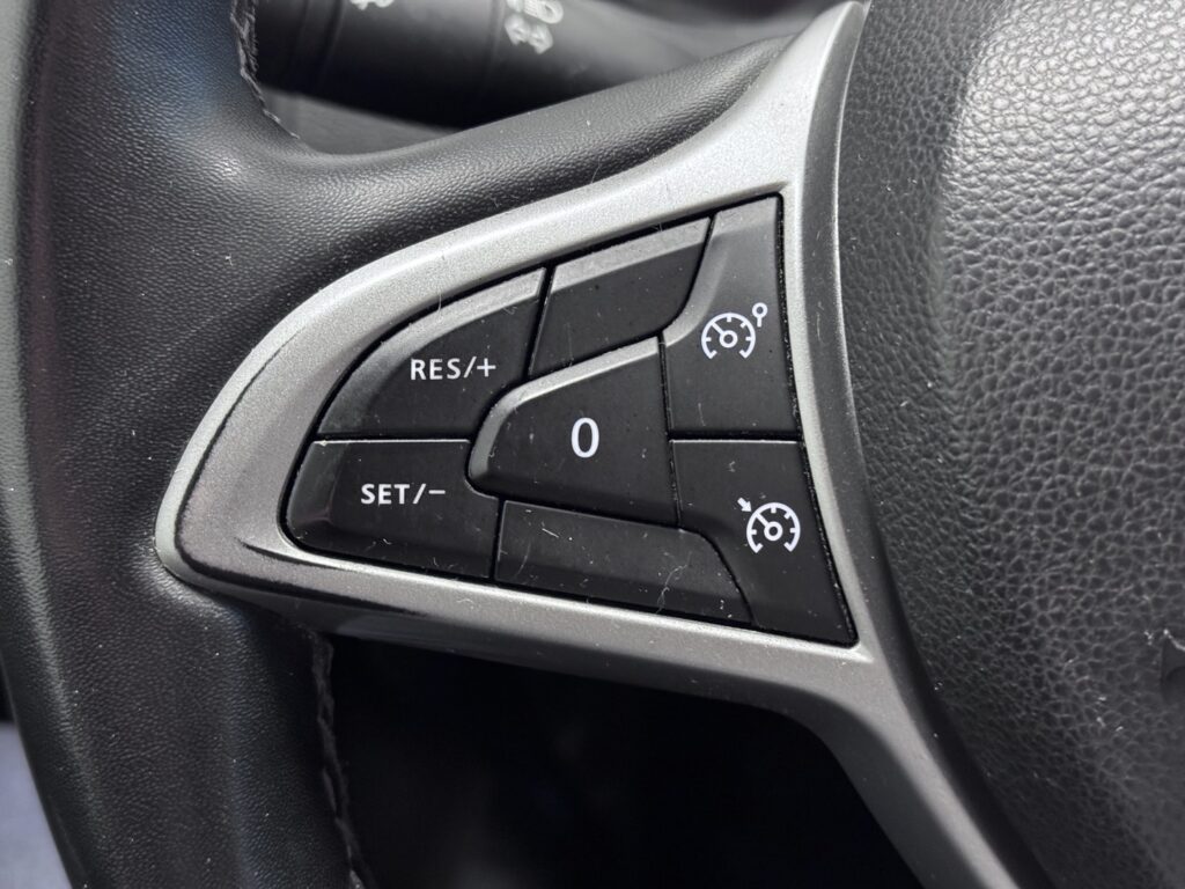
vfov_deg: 30.3
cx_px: 592
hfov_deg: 39.7
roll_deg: +2.3
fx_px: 1643
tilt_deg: -38.2
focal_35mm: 48
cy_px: 444
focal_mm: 6.76
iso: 500
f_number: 1.78
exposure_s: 1/35
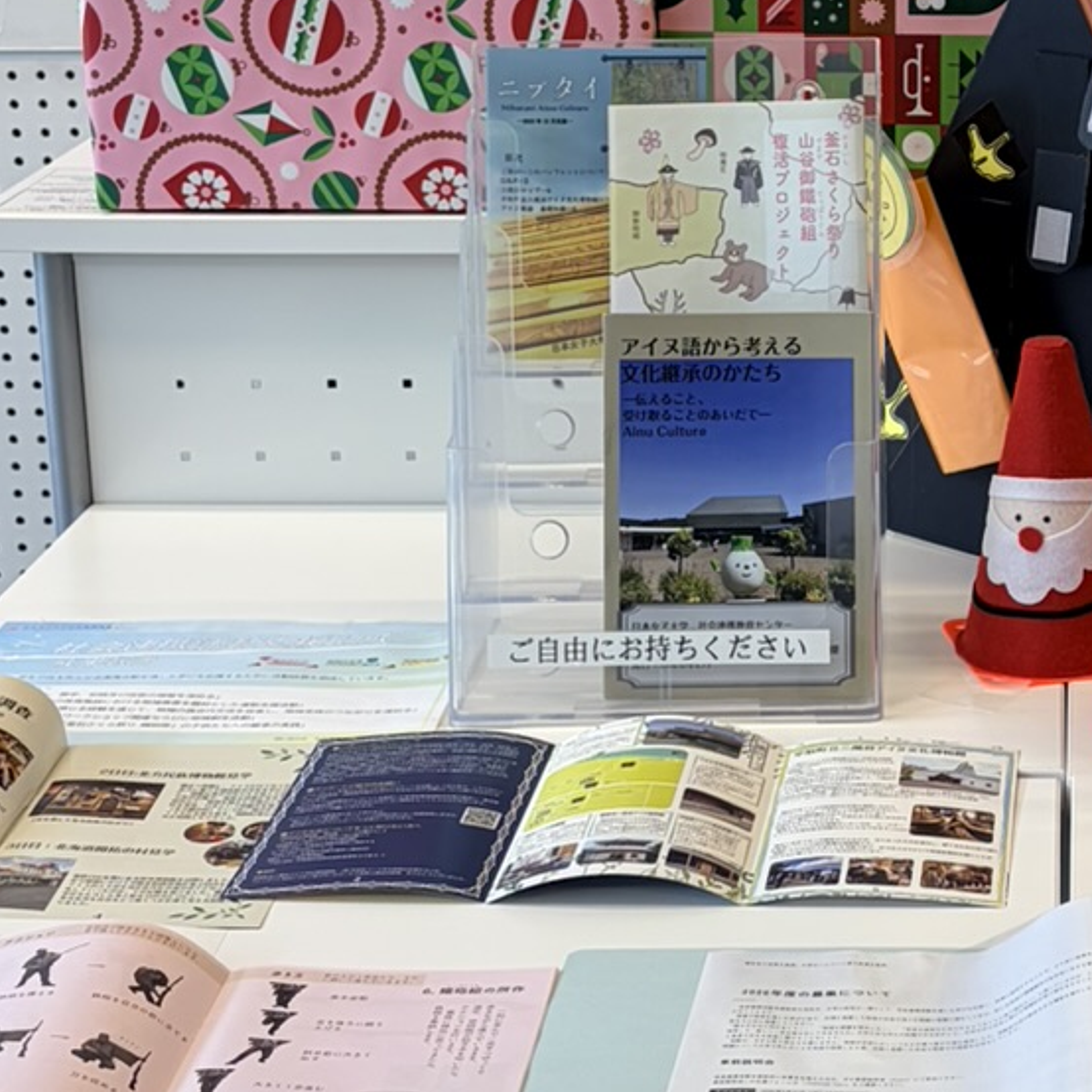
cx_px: 926
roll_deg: +0.7
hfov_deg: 20.1
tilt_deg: -12.6
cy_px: 256
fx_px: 3034
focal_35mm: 85
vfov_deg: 20.2
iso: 40
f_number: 1.6
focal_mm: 5.96
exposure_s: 1/176
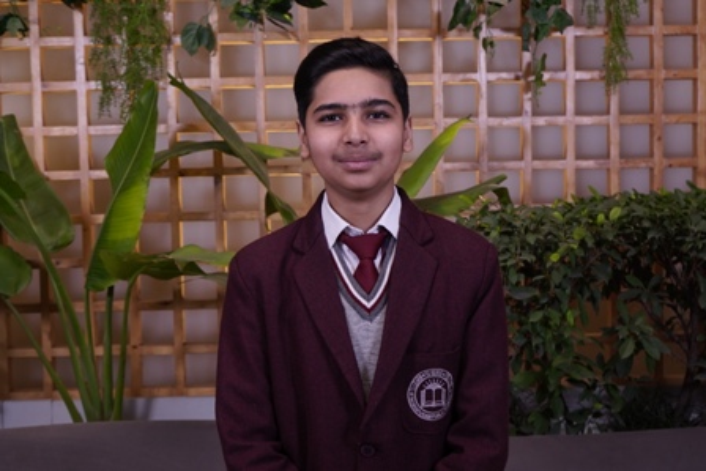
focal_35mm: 48
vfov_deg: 28.1
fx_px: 942
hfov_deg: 41.1
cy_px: 236
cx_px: 353
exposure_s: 1/125
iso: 500
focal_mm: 32
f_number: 5
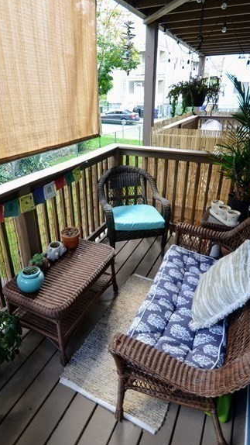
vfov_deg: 83.7
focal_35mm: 21
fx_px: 247
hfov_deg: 53.6
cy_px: 206
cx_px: 119
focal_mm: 10
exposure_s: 1/80
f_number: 4.5
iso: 400
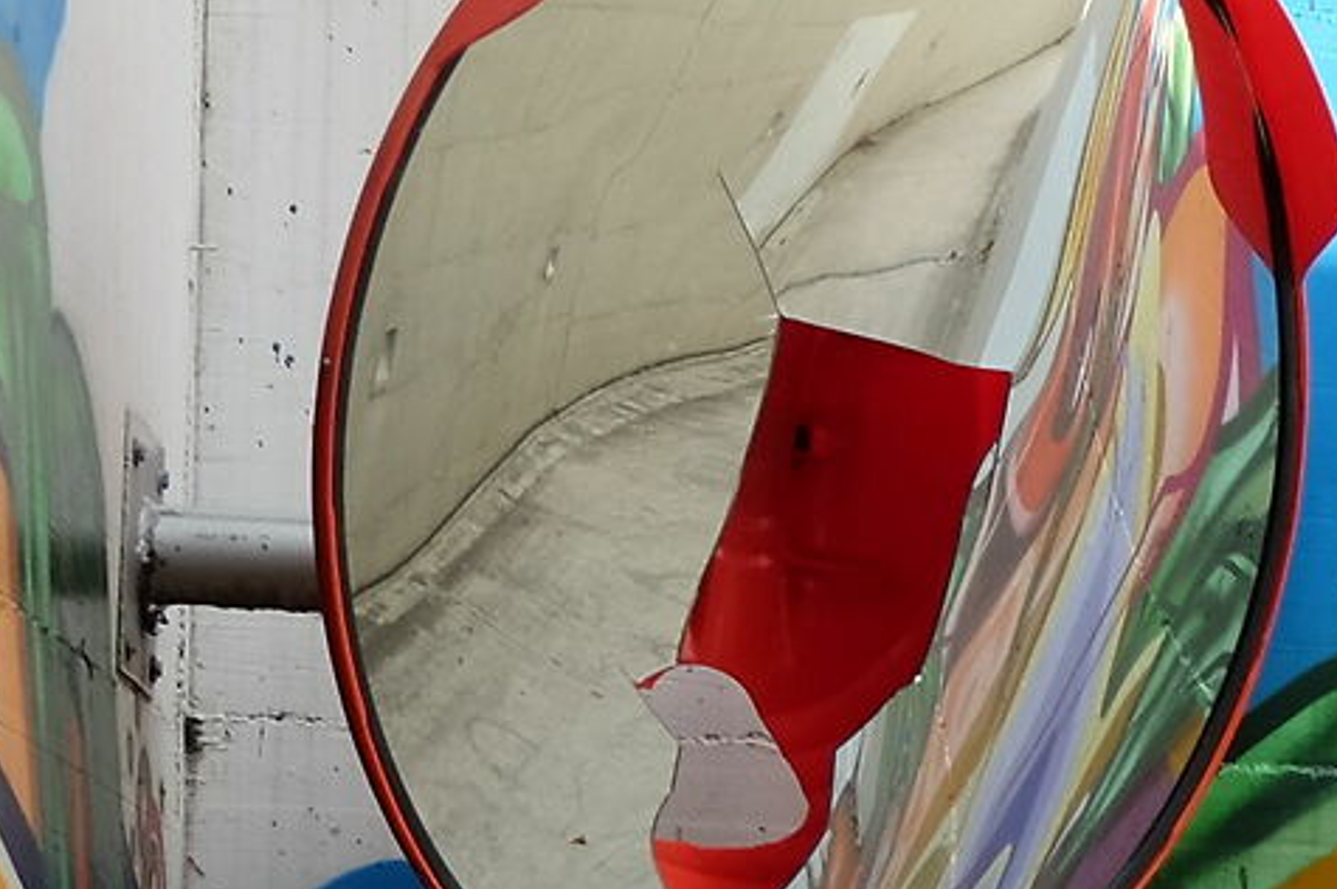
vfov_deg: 7.3
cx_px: 2367
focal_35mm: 182
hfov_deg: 10.6
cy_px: 1730
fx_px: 6754
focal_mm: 24.2
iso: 400
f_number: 5.6
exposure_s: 1/250
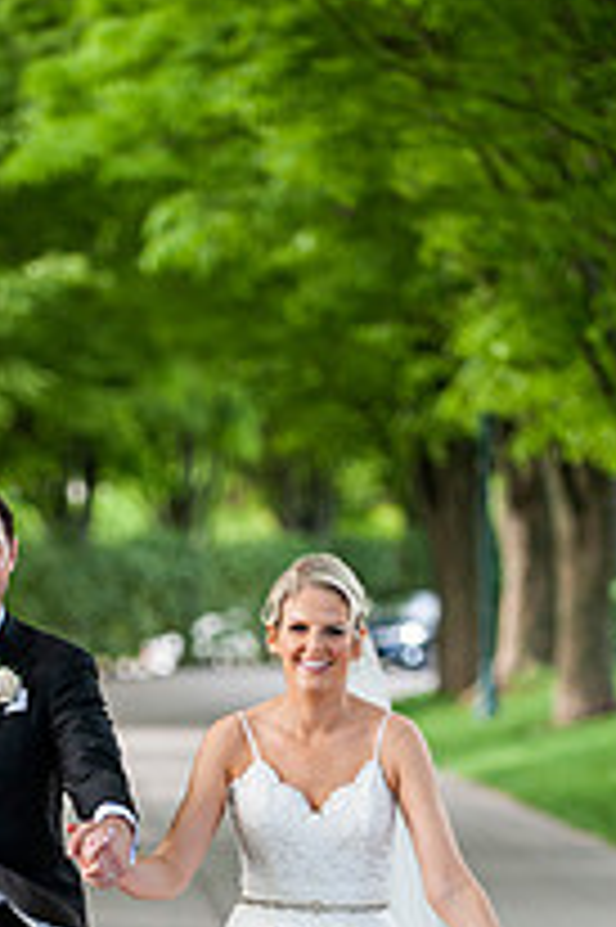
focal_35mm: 295
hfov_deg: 4.7
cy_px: 868
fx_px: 7584
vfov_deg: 7.0
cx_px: 200
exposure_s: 1/1000
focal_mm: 135
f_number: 2.8
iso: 640
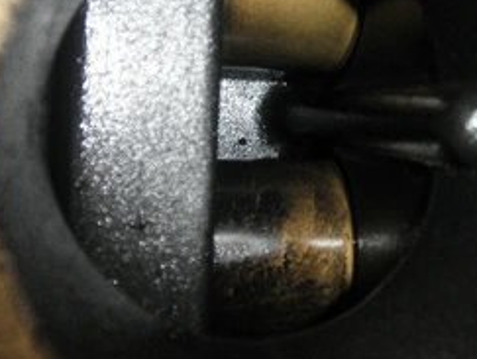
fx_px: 635
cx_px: 349
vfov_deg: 31.1
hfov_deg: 40.2
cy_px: 96
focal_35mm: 46
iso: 160
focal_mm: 5
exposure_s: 1/30
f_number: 3
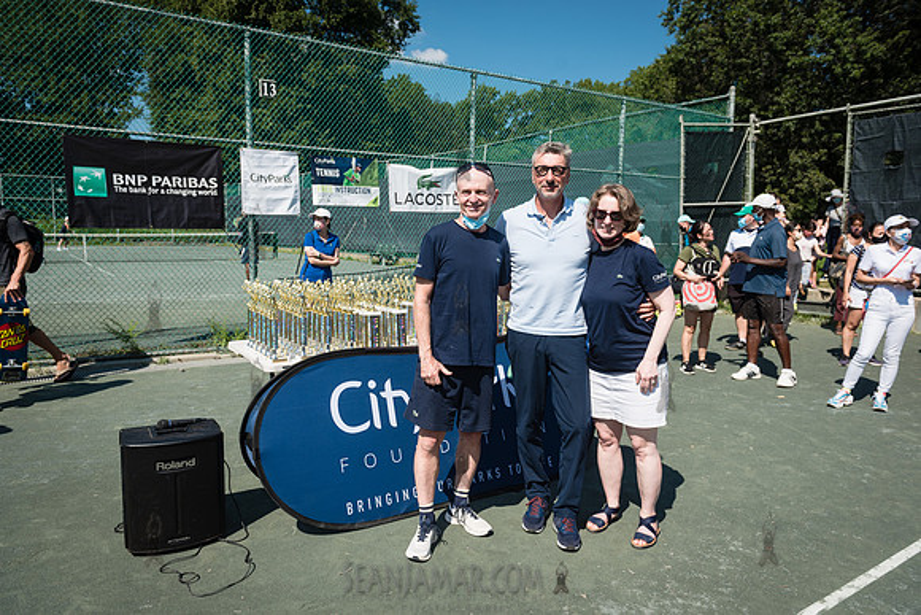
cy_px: 308
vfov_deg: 49.6
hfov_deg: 69.4
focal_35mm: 26
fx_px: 665
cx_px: 460
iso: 125
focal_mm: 26
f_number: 5.6
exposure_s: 1/1000
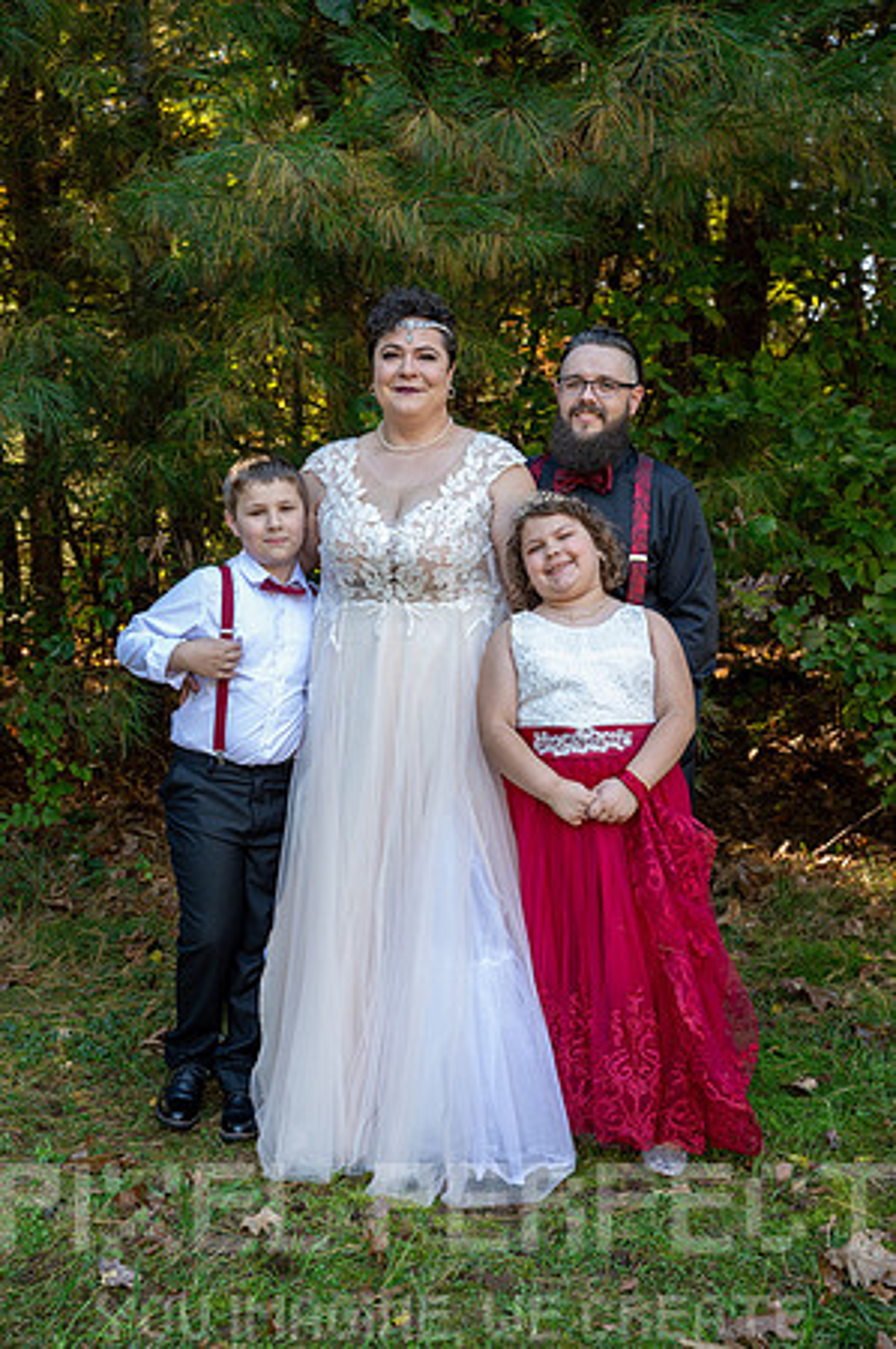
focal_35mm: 43
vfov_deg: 45.5
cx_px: 448
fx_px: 1609
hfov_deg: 31.1
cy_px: 674
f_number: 4.5
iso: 900
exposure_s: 1/200
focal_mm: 43
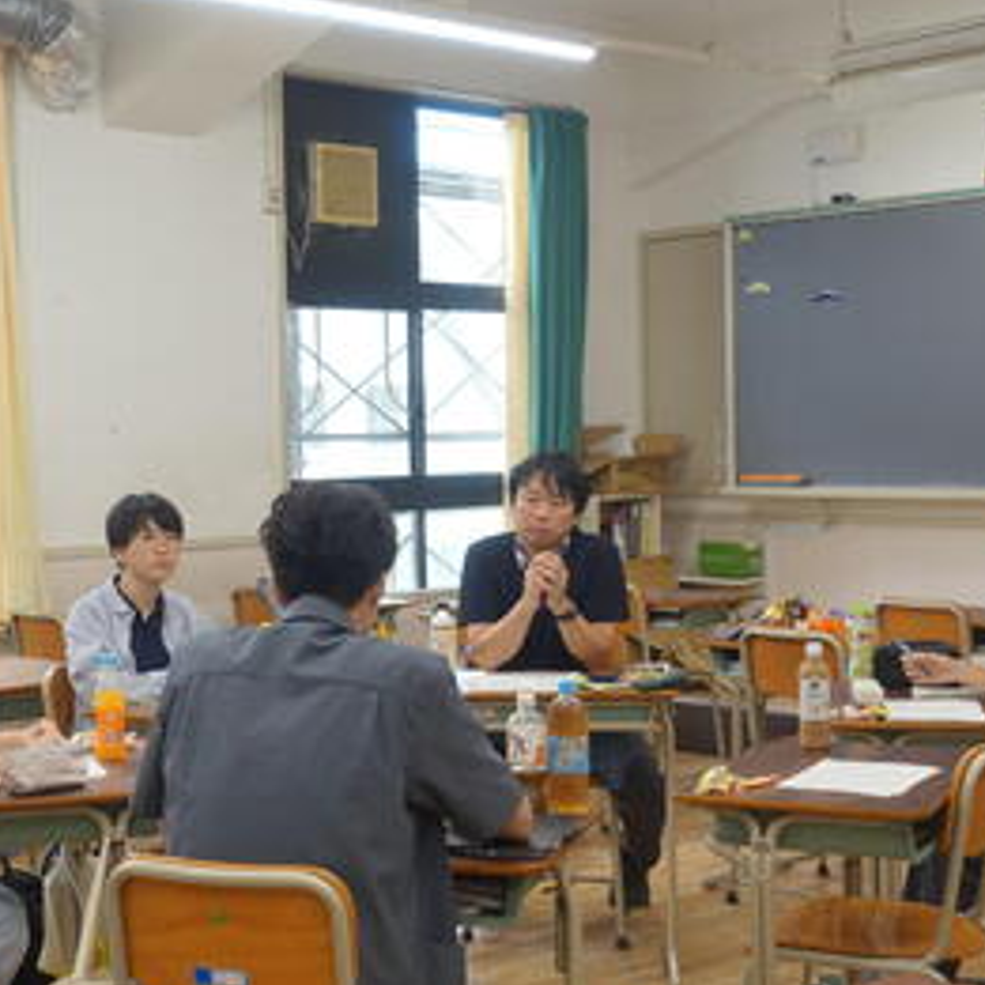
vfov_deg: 30.6
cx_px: 408
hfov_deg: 30.5
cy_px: 485
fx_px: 1803
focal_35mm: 56
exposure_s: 1/50
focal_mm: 15.9
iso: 125
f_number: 2.8
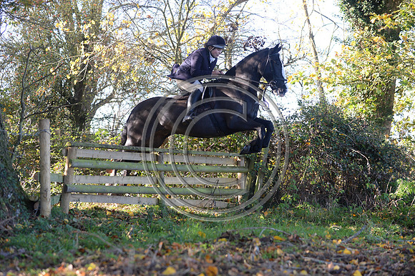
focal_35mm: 70
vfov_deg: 19.4
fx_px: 806
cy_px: 138
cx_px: 208
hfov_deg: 28.9
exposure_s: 1/1000
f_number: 2.8
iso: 1000
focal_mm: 70
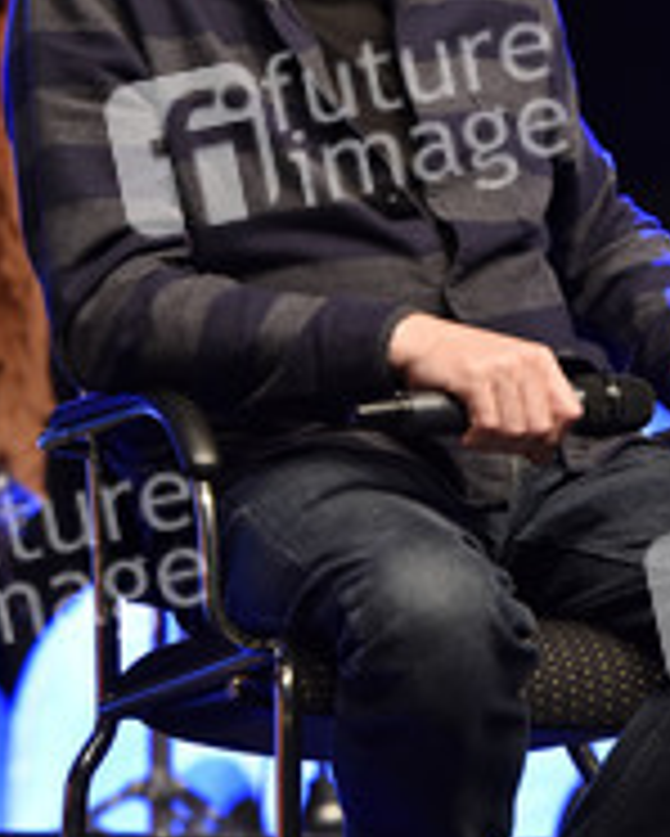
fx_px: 8247
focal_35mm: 333
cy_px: 356
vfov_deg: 5.8
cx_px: 468
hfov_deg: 4.7
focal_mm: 165
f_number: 4.5
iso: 2500
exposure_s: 1/160
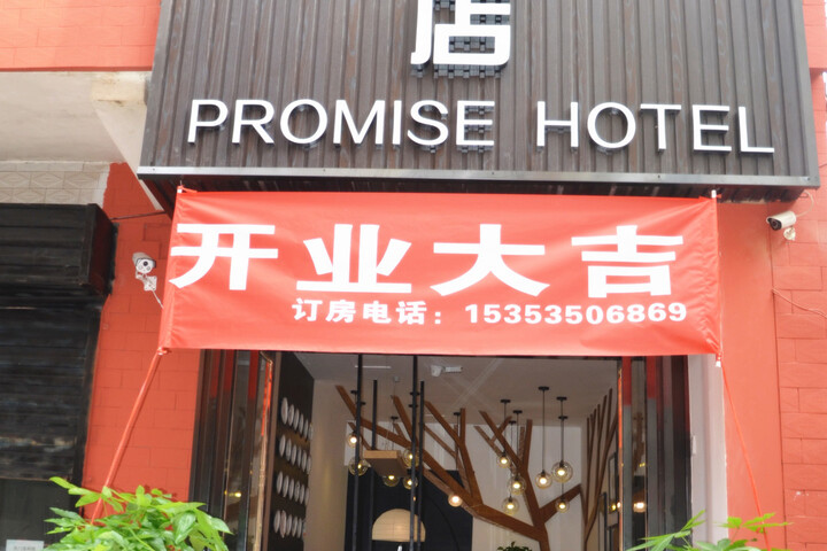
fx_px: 620
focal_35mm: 27
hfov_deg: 67.4
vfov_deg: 47.9
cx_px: 414
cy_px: 276
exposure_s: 1/125
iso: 280
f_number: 3.5
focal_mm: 18
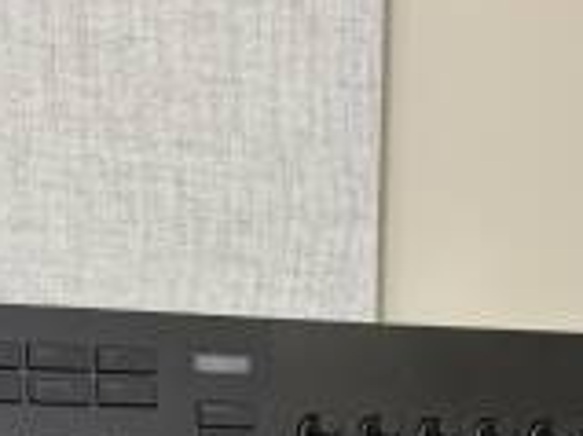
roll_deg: -0.7
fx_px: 1430
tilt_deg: -7.7
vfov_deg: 16.2
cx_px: 348
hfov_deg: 23.0
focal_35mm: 85
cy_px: 612
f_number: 1.6
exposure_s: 1/120
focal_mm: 5.96
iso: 50
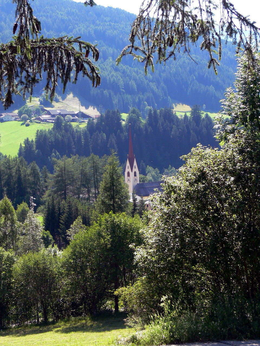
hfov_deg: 15.9
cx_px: 130
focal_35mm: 93
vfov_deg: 21.1
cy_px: 173
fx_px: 931
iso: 80
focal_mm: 15.4
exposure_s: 1/100
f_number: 5
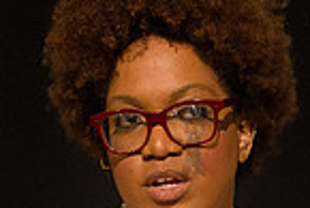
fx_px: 2750
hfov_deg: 6.5
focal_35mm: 319
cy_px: 346
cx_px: 192
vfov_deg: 4.3
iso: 2500
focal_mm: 80
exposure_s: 1/800
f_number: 4
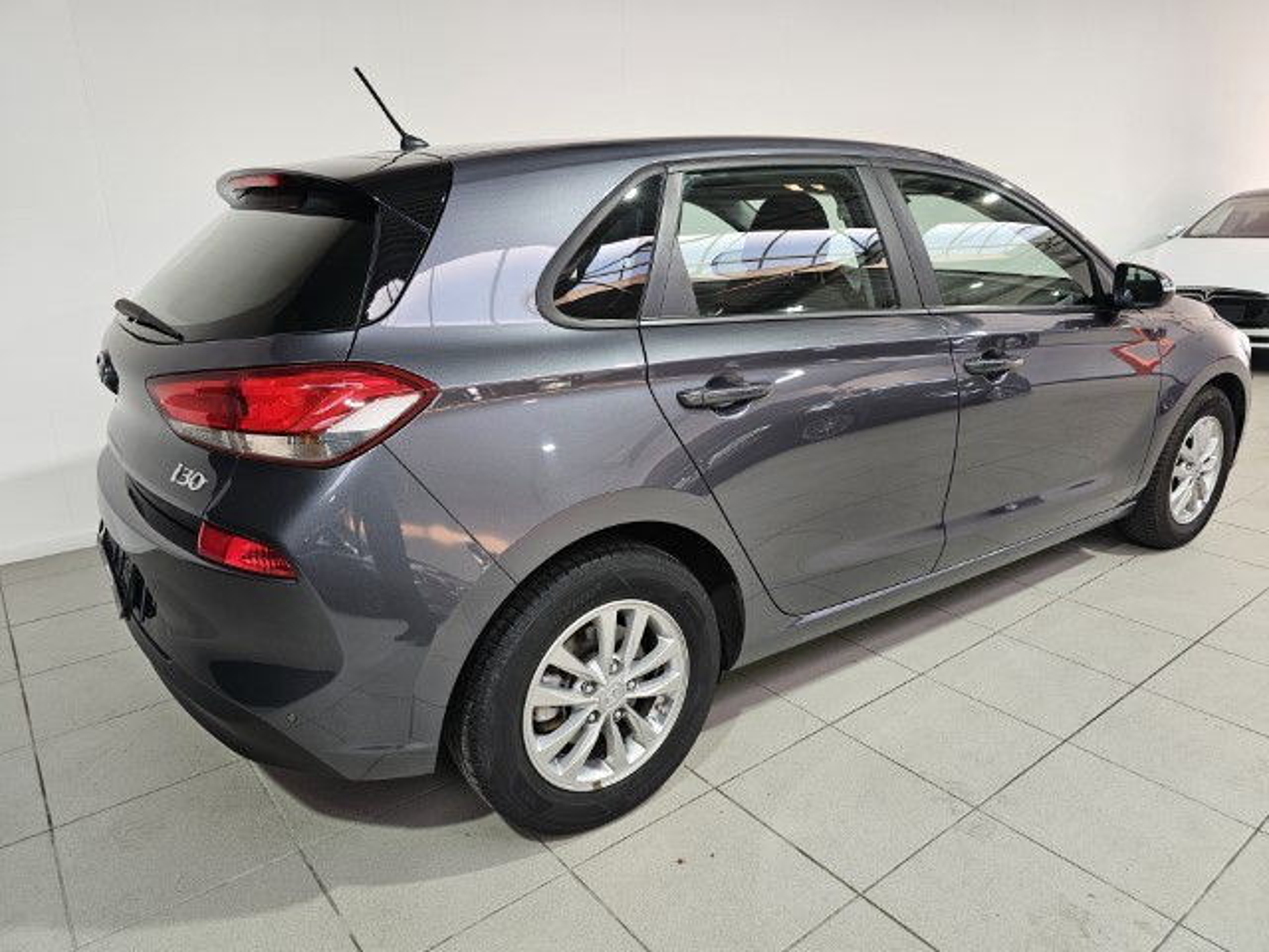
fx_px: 843
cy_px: 476
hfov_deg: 73.9
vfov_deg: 58.9
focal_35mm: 23
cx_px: 634
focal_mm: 6.3
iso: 100
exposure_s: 1/100
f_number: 1.7
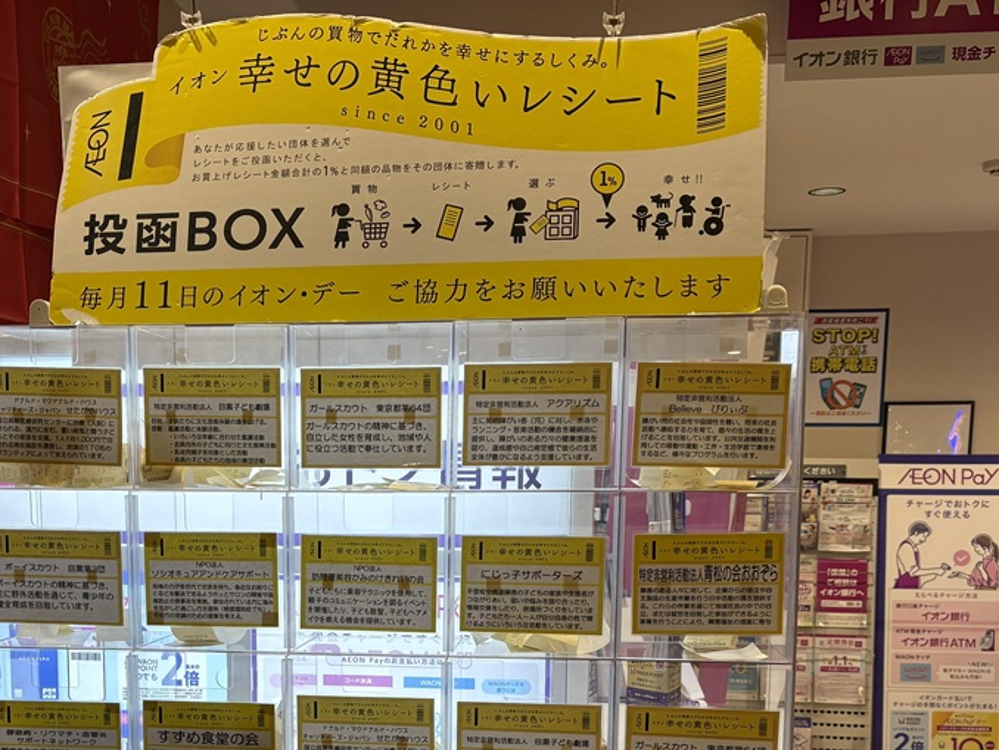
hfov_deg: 40.9
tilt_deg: -7.7
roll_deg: +0.4
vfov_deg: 30.3
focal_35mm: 46
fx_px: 1328
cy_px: 660
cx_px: 371
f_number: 1.6
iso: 64
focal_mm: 5.96
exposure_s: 1/257
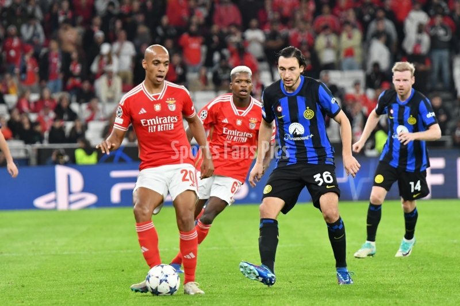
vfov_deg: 2.9
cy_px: 153
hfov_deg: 4.3
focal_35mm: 480
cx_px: 230
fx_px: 6132
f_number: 4
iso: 3600
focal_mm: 240
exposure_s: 1/1000
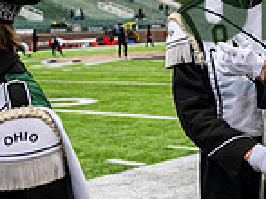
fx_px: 699
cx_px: 317
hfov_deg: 20.2
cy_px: -6
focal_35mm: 91
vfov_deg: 15.9
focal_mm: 24
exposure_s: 1/500
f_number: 2.8
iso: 100
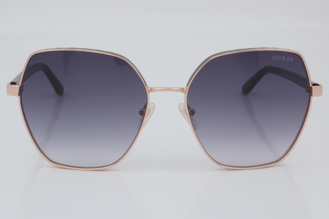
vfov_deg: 16.6
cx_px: 164
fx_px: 754
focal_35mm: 82
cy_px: 110
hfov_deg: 24.6
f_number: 32
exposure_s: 1/4
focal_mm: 55
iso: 100
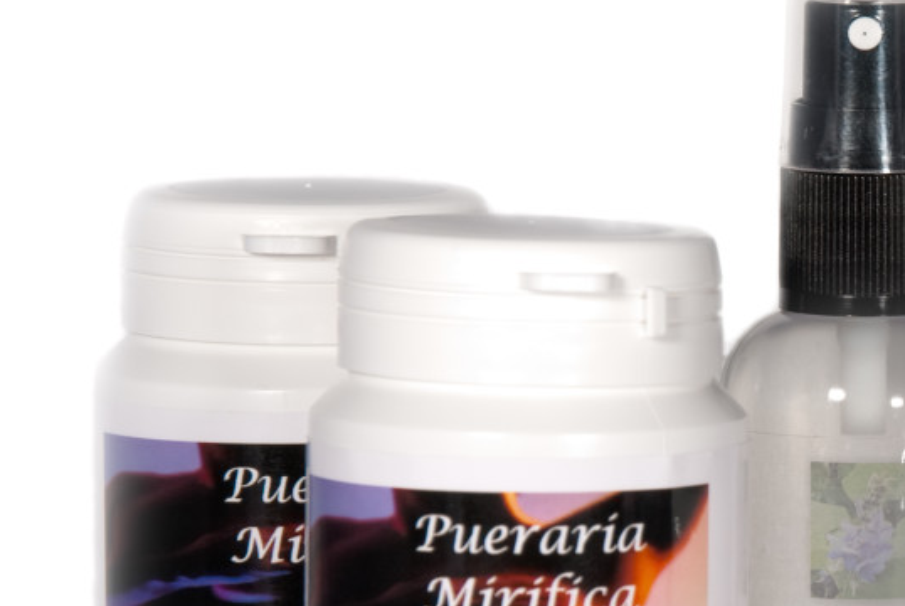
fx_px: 6468
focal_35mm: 257
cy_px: 447
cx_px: 784
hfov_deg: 8.0
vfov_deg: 5.4
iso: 100
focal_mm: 90
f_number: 8
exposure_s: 1/160
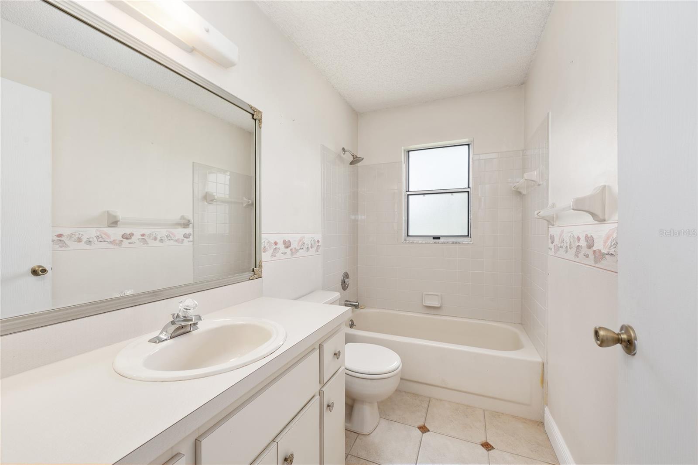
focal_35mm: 14
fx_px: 271
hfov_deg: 104.3
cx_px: 349
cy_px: 232
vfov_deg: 81.2
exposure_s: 1/6
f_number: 8
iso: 320
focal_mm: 14
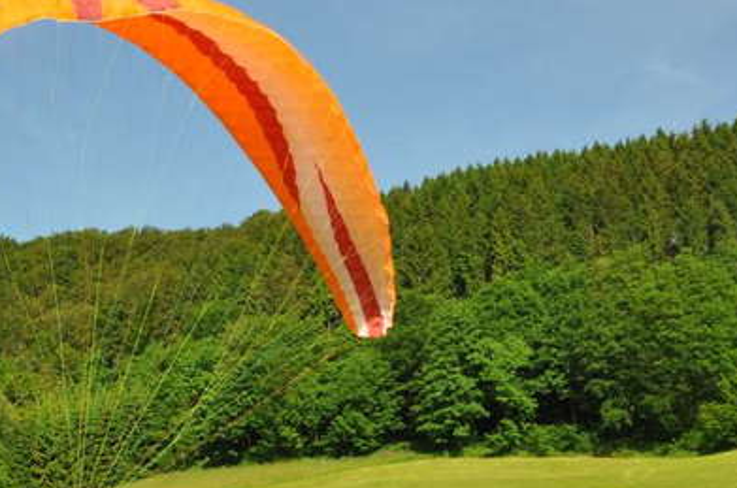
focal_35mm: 76
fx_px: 1553
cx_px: 155
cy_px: 418
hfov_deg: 26.2
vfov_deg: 17.7
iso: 200
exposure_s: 1/160
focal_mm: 25
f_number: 13
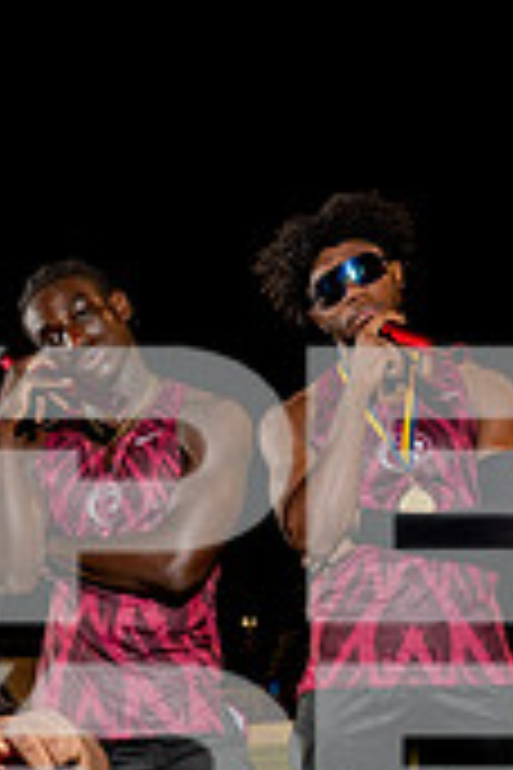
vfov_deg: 24.3
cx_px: -50
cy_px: 806
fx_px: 1688
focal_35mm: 79
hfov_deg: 16.7
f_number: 5.6
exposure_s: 1/250
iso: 800
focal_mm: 30
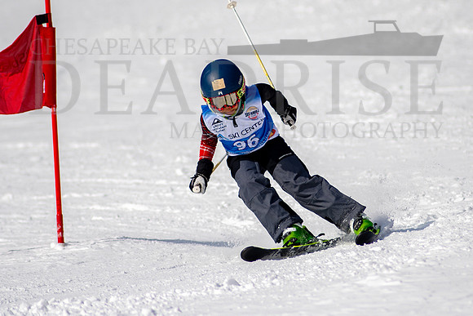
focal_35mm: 665
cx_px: 277
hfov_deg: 3.1
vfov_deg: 2.1
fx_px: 8733
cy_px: 130
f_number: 2.8
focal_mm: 300
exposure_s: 1/6400
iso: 100
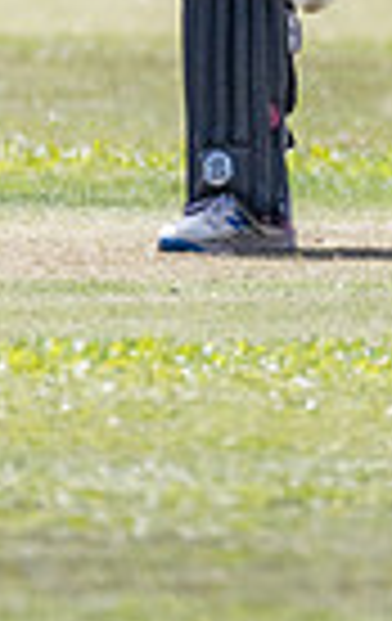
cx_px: 551
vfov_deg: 0.8
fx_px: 45798
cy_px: -167
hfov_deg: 0.5
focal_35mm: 2696
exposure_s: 1/2000
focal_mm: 600
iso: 900
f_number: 6.3
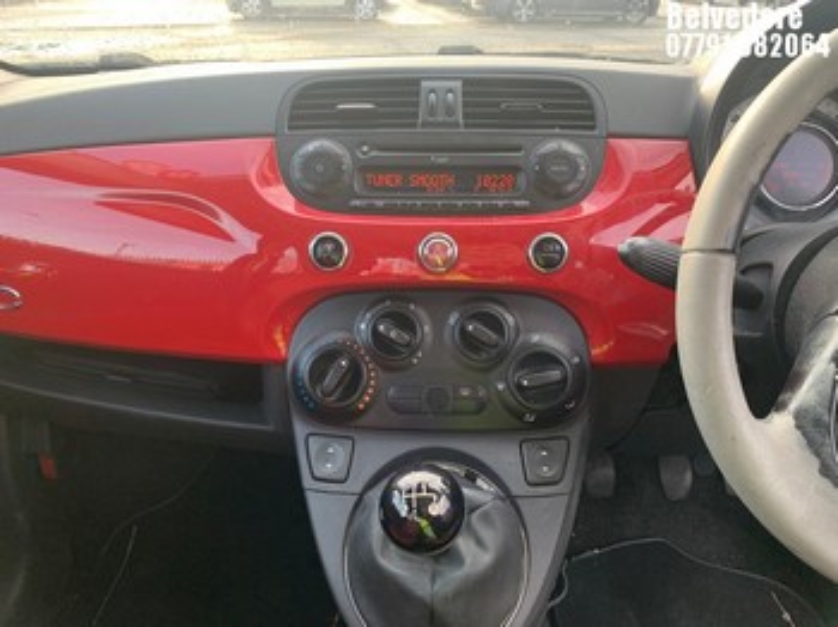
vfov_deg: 53.0
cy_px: 314
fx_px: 629
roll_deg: +0.5
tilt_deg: -30.1
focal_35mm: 26
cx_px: 419
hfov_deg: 67.3
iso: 64
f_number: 1.8
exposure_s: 1/121
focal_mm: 4.25
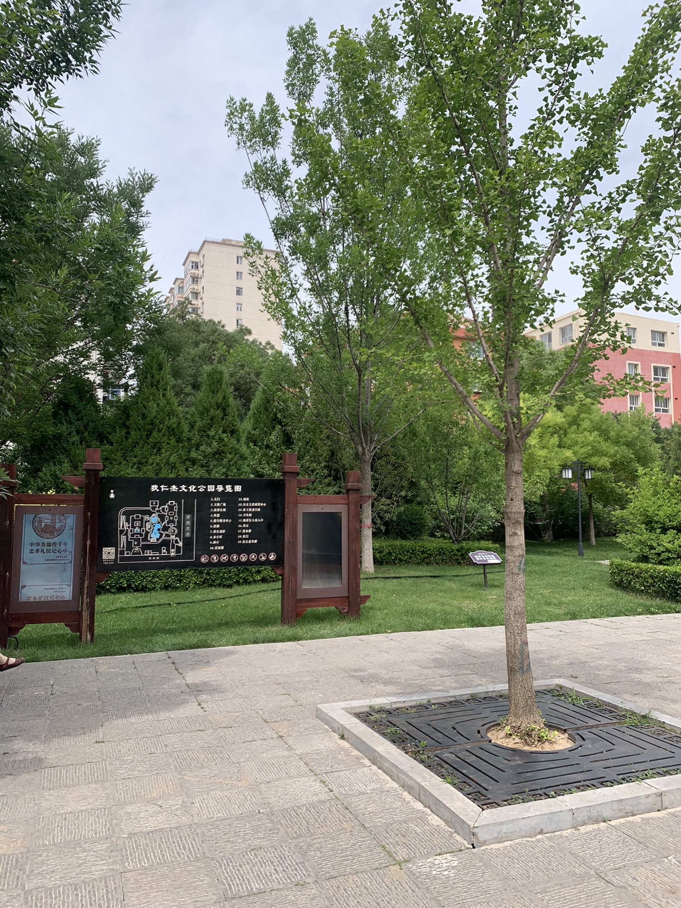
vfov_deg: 67.3
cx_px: 340
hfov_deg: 53.1
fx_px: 682
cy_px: 454
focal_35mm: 26
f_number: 1.8
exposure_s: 1/1585
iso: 25
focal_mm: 4.25
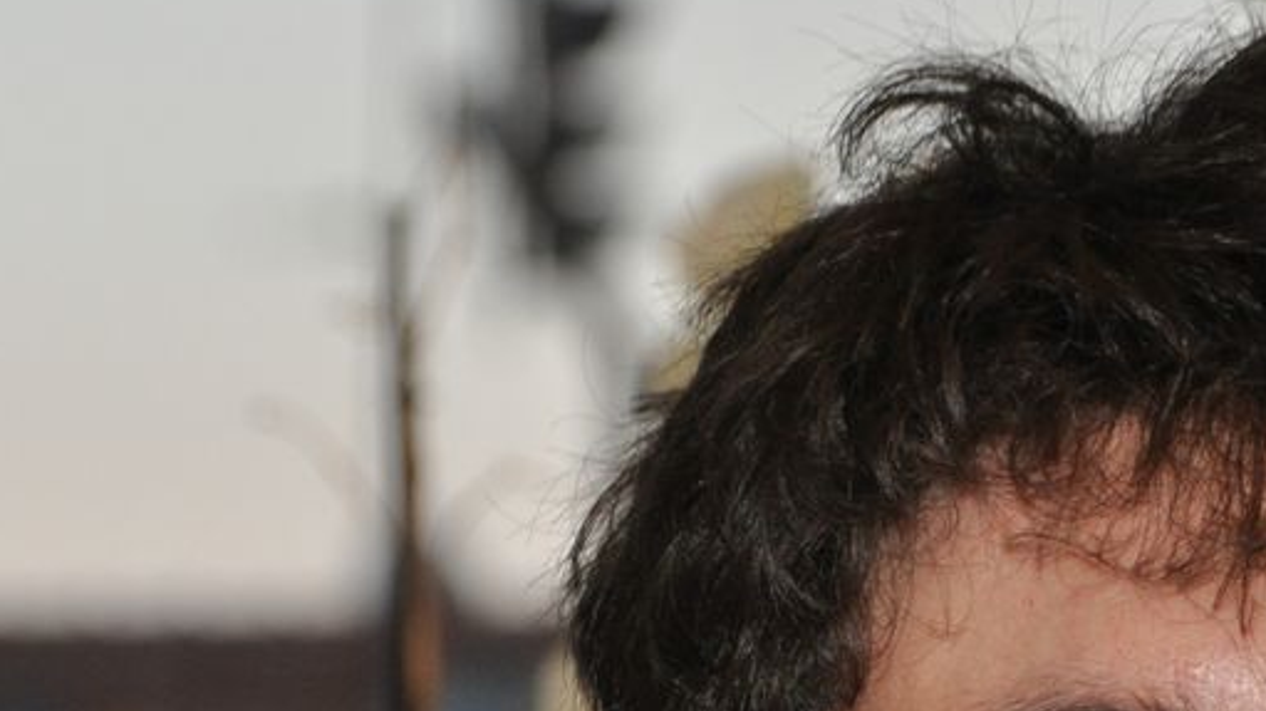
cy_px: 899
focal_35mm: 354
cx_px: 1016
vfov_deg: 3.4
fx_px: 11879
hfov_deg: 6.1
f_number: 5.3
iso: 800
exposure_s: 1/60
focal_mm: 90
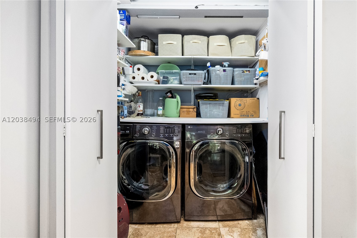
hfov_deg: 96.7
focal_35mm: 16
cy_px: 119
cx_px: 178
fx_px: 159
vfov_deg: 73.7
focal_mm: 16
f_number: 7.1
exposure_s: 1/50
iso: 12800
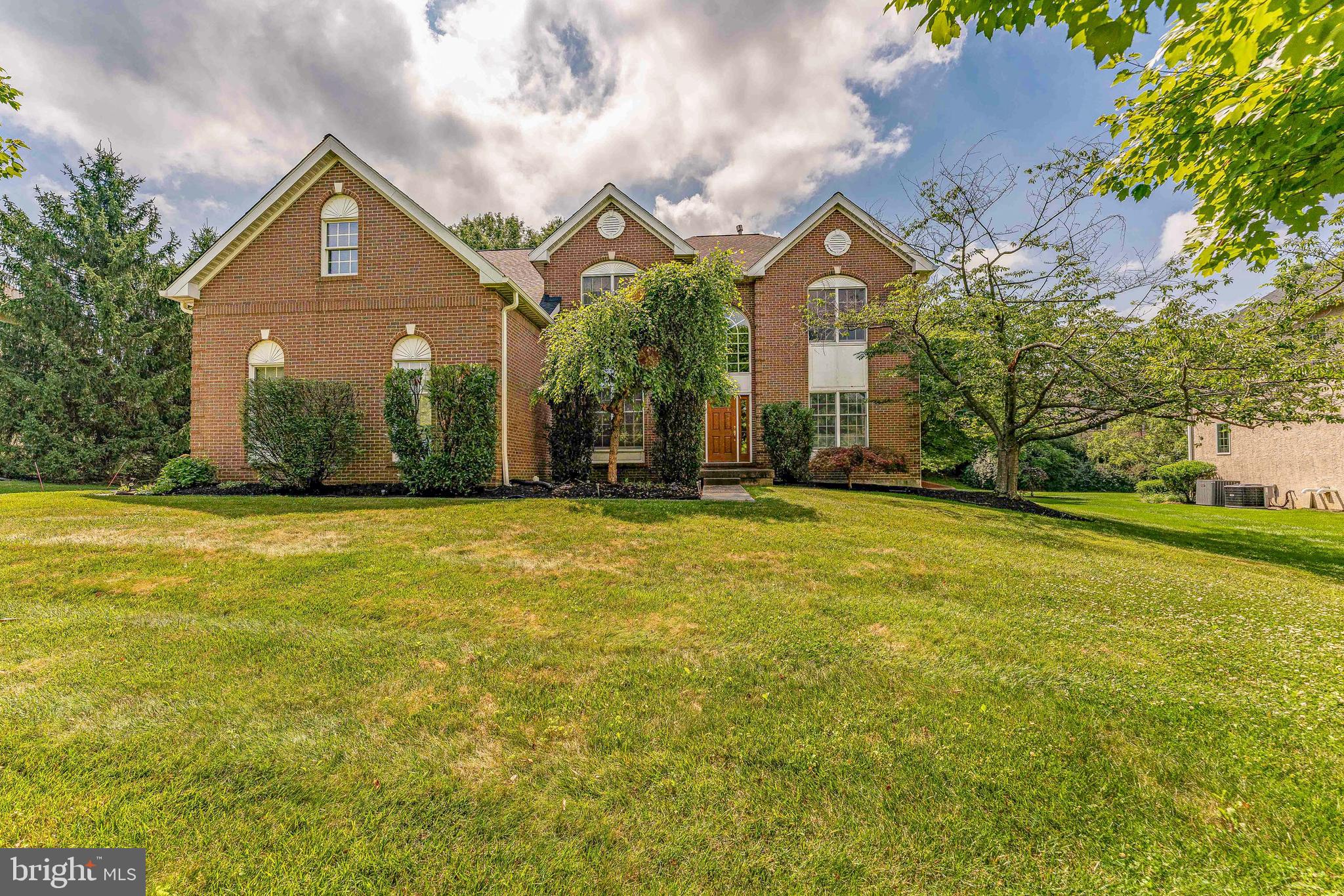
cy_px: 448
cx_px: 672
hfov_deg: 104.3
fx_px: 523
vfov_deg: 81.2
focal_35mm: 14
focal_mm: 14
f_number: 7.1
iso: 160
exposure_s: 1/1250
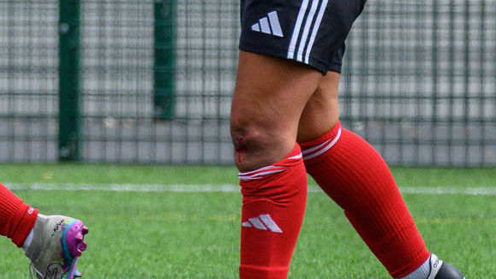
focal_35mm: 1862
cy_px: -325
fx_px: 24495
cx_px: -201
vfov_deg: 0.7
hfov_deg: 1.2
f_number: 5.3
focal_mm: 340
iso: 800
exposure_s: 1/1600
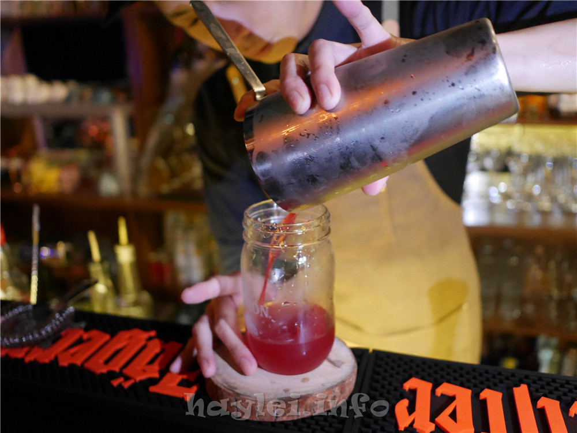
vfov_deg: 46.8
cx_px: 288
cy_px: 216
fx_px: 500
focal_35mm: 30
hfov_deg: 60.0
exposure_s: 1/60
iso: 3200
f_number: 1.7
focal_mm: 15
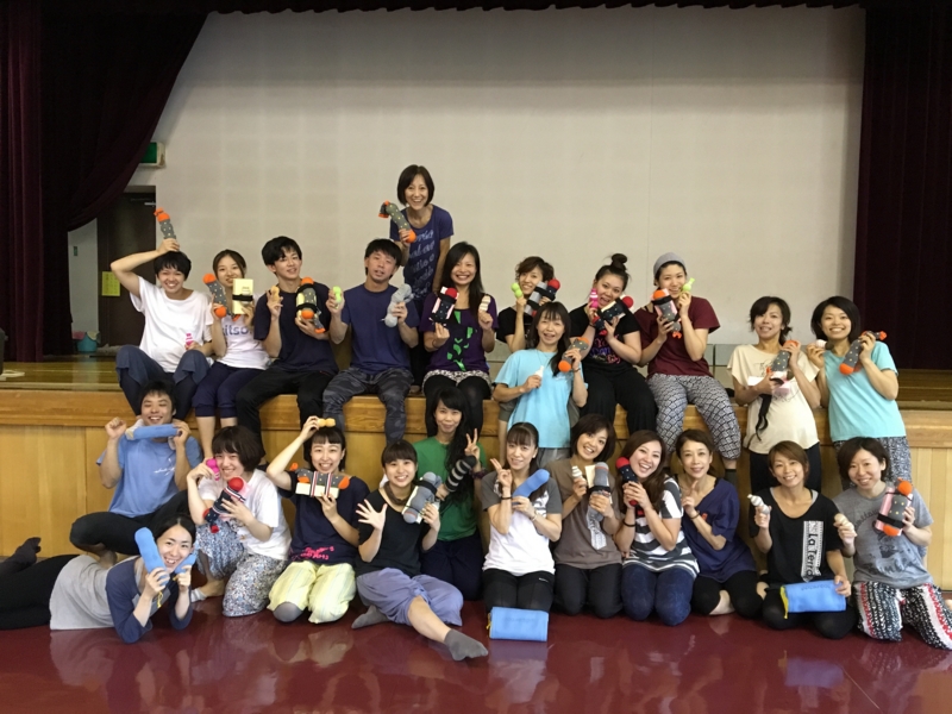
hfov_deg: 61.7
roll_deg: -0.8
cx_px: 476
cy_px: 357
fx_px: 798
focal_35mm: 29
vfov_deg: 48.2
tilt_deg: -1.9
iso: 250
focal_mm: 4.15
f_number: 2.2
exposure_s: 1/15
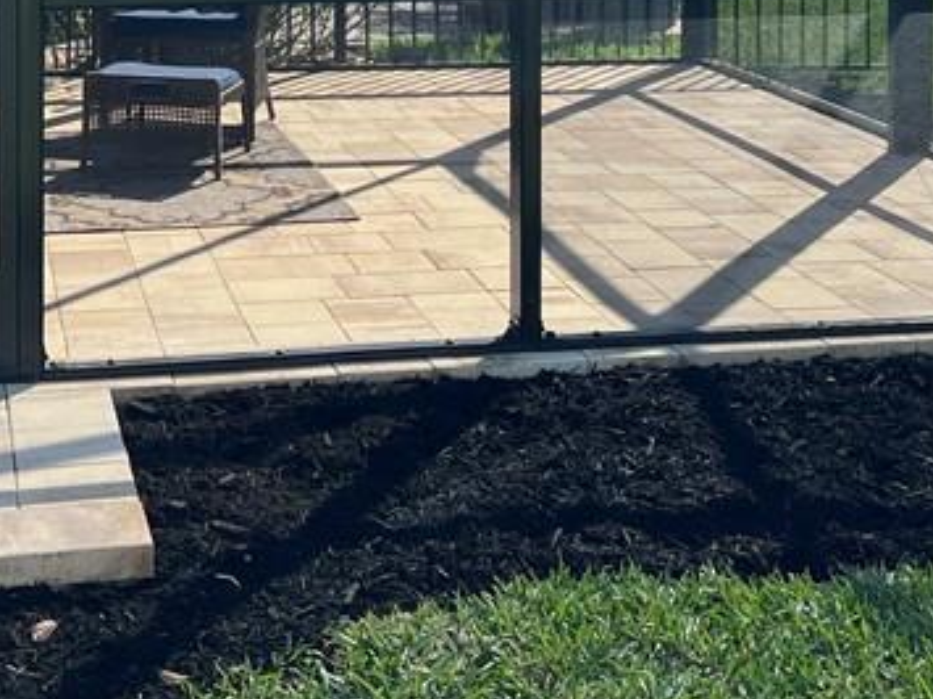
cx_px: 331
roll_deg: -0.3
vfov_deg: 18.5
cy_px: -163
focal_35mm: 75
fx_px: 2021
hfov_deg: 25.9
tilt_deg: -3.2
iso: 50
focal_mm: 5.7
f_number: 1.5
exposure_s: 1/1645
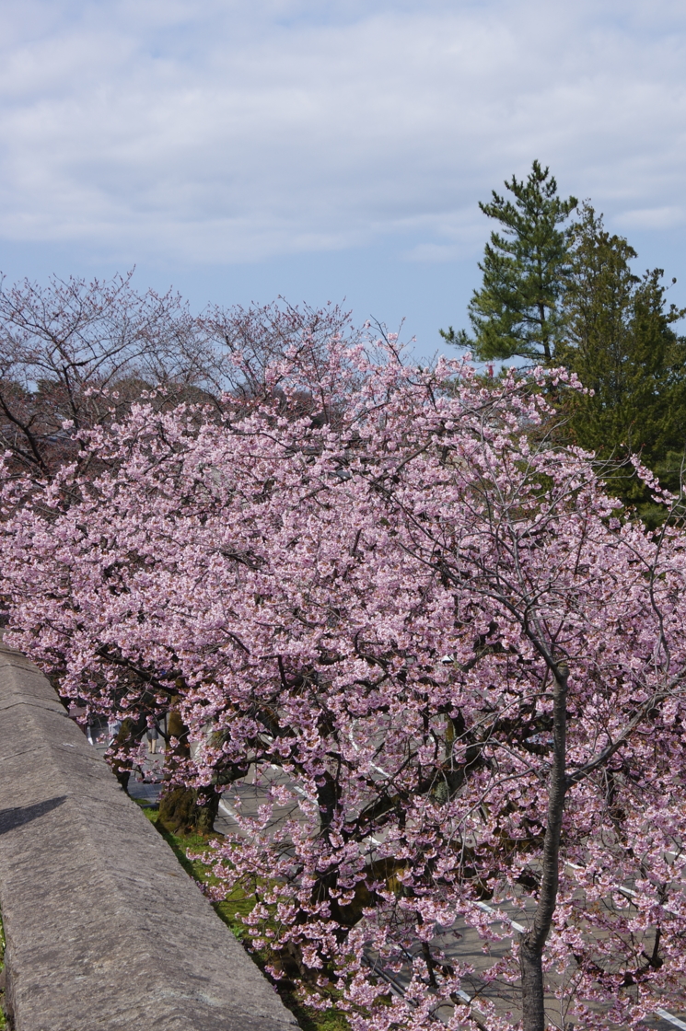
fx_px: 1718
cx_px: 468
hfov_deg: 22.5
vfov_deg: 33.3
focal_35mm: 60
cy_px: 643
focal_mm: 28
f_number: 11
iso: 100
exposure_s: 1/160
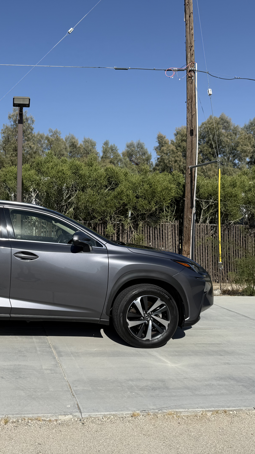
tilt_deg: -1.6
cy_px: 227
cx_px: 43
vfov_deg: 56.6
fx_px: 421
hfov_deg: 32.6
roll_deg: -1.0
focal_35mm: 35
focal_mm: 6.76
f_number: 1.78
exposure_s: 1/6711
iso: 80
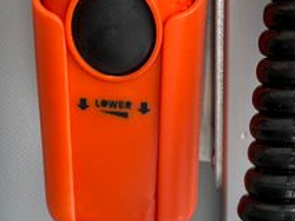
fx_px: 1066
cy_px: -18
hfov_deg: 15.8
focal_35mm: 125
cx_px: 137
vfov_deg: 11.7
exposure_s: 1/468
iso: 50
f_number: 1.6
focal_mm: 5.96
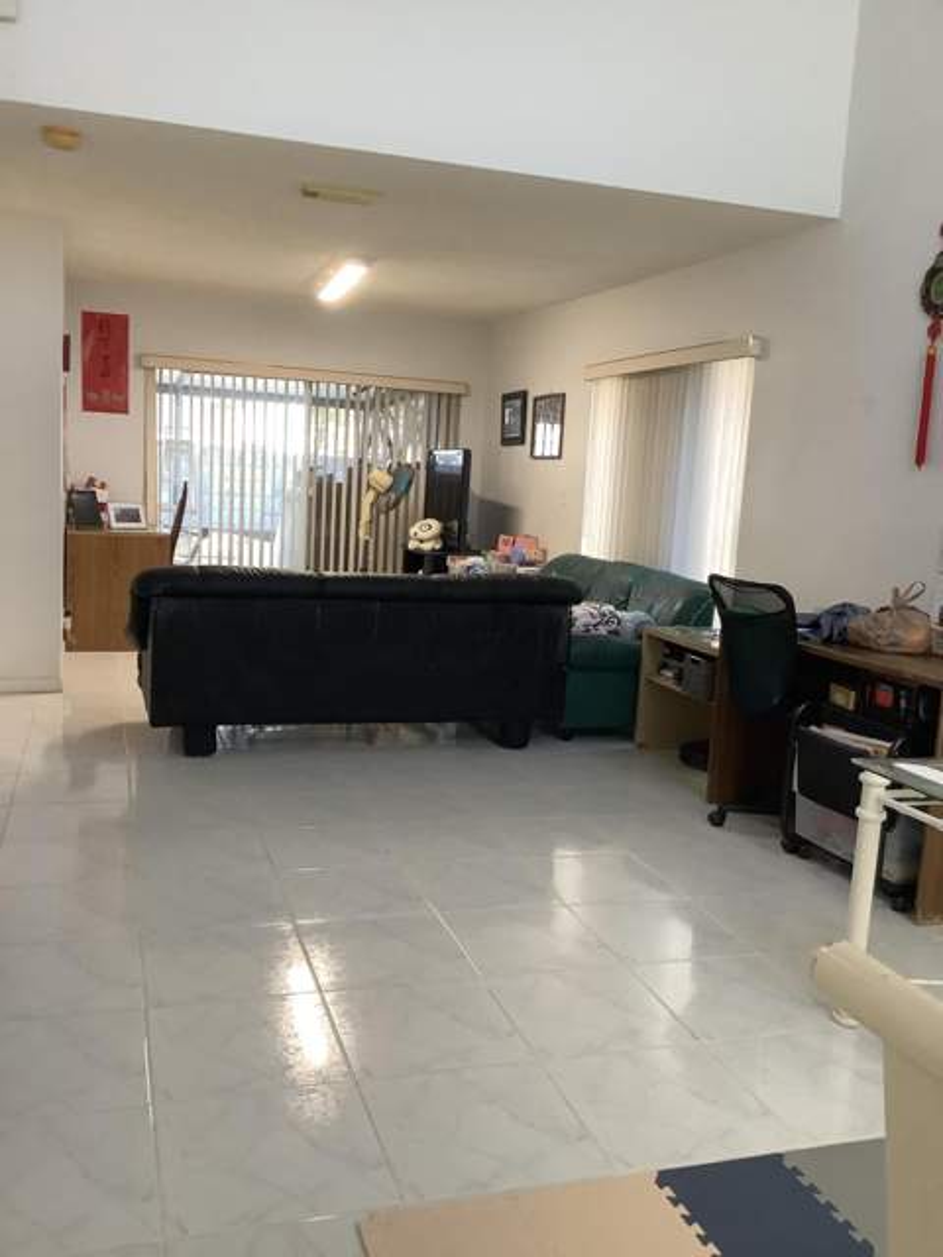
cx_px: 472
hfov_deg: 45.4
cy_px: 628
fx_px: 1126
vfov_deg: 58.4
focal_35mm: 31
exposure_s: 1/60
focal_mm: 3.3
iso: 200
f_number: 2.4
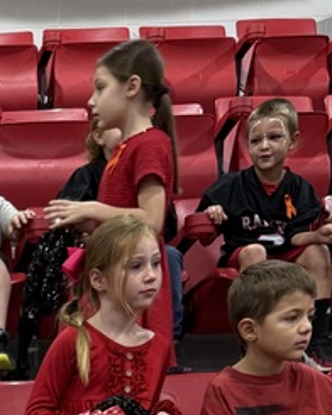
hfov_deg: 14.1
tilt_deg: -13.7
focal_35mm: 98
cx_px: -244
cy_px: 796
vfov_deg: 15.9
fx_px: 1204
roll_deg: +1.0
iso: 160
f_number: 1.78
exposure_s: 1/60
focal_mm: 6.76
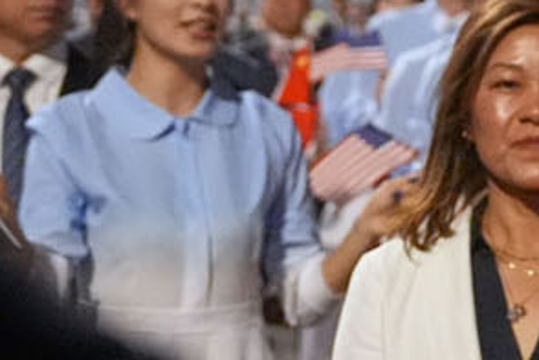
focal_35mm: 181
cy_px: 301
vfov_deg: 7.6
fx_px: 2710
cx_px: 878
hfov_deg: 10.8
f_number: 2.8
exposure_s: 1/200
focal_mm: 37
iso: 10000
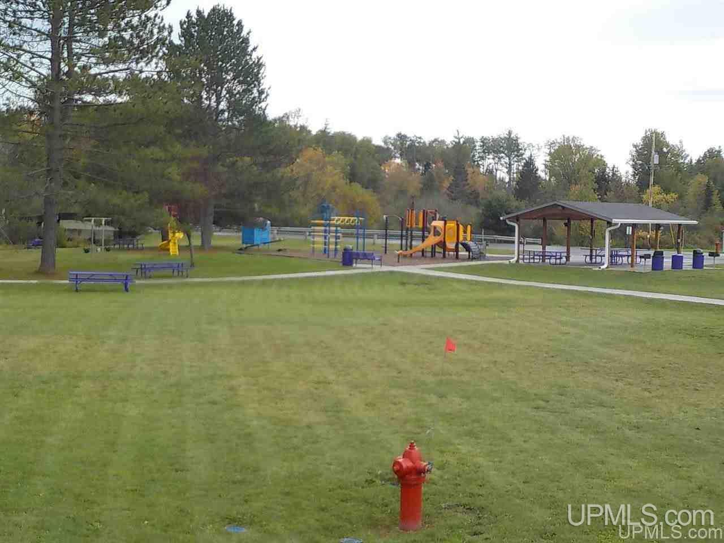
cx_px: 362
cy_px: 272
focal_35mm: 47
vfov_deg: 30.9
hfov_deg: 40.4
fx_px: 983
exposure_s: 1/160
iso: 125
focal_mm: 6.4
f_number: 4.2
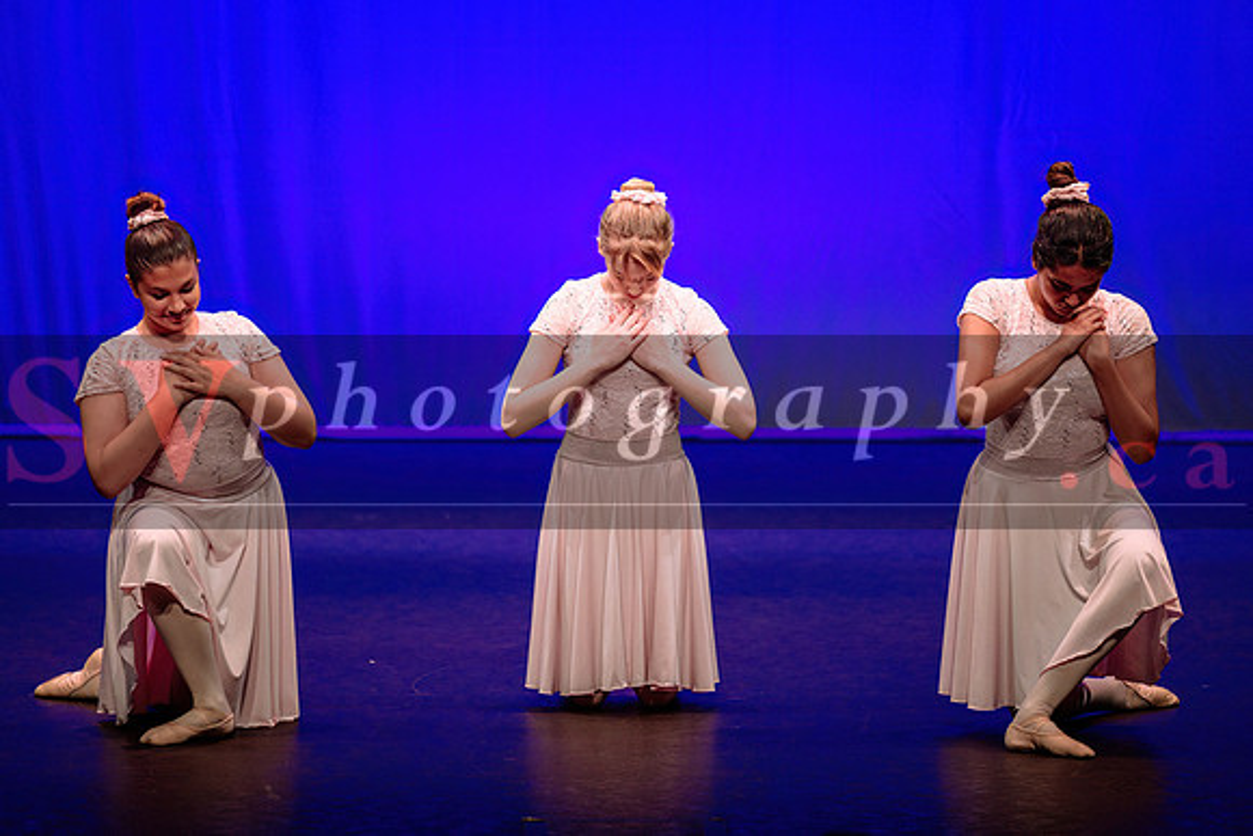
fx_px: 6877
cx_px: 644
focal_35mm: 198
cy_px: 346
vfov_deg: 7.0
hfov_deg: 10.4
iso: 1250
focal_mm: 165
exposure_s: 1/400
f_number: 2.8
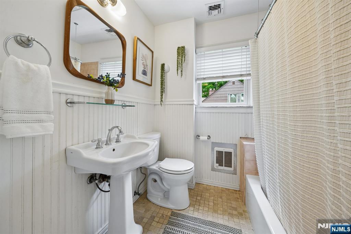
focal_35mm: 12
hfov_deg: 112.6
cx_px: 176
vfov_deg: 90.0
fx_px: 117
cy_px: 117
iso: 100
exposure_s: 1/3.33
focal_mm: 12
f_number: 11
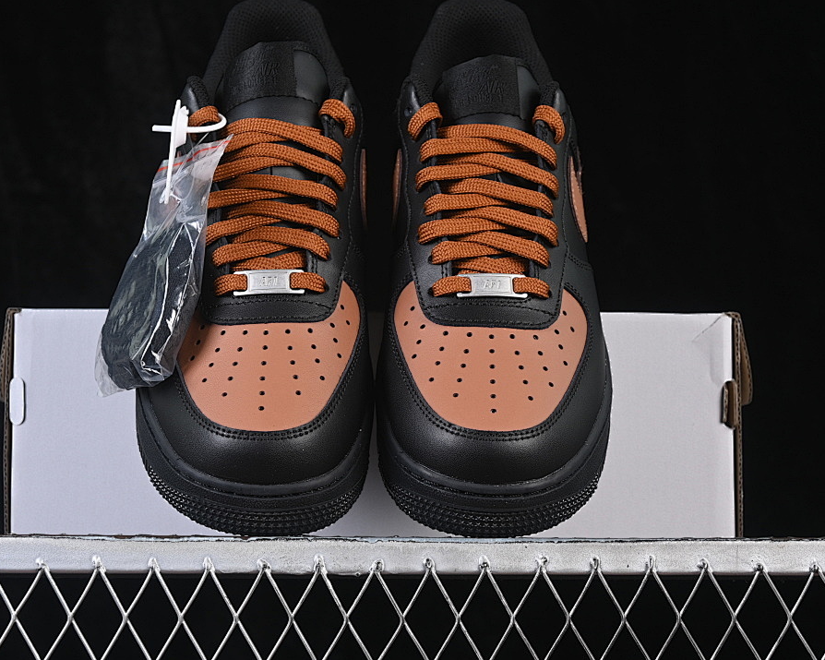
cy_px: 330
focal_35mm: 85
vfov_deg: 18.1
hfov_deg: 22.5
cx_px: 372
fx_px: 2075
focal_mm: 50
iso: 160
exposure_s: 1/60
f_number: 6.3
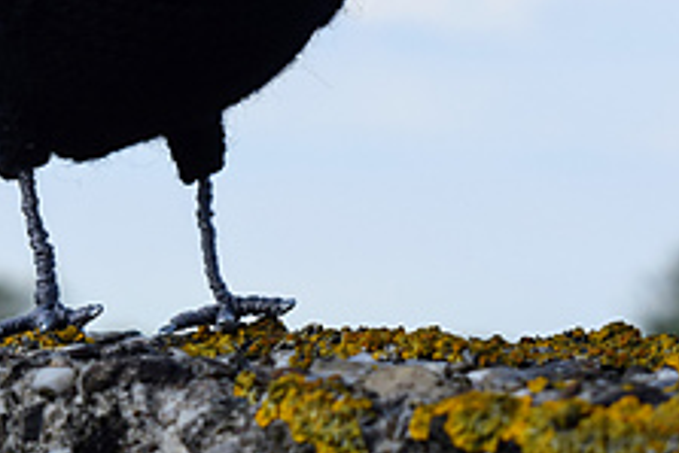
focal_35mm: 236
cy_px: -20
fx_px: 4462
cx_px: 314
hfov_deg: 8.7
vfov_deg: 5.8
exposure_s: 1/400
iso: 200
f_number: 10
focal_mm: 55
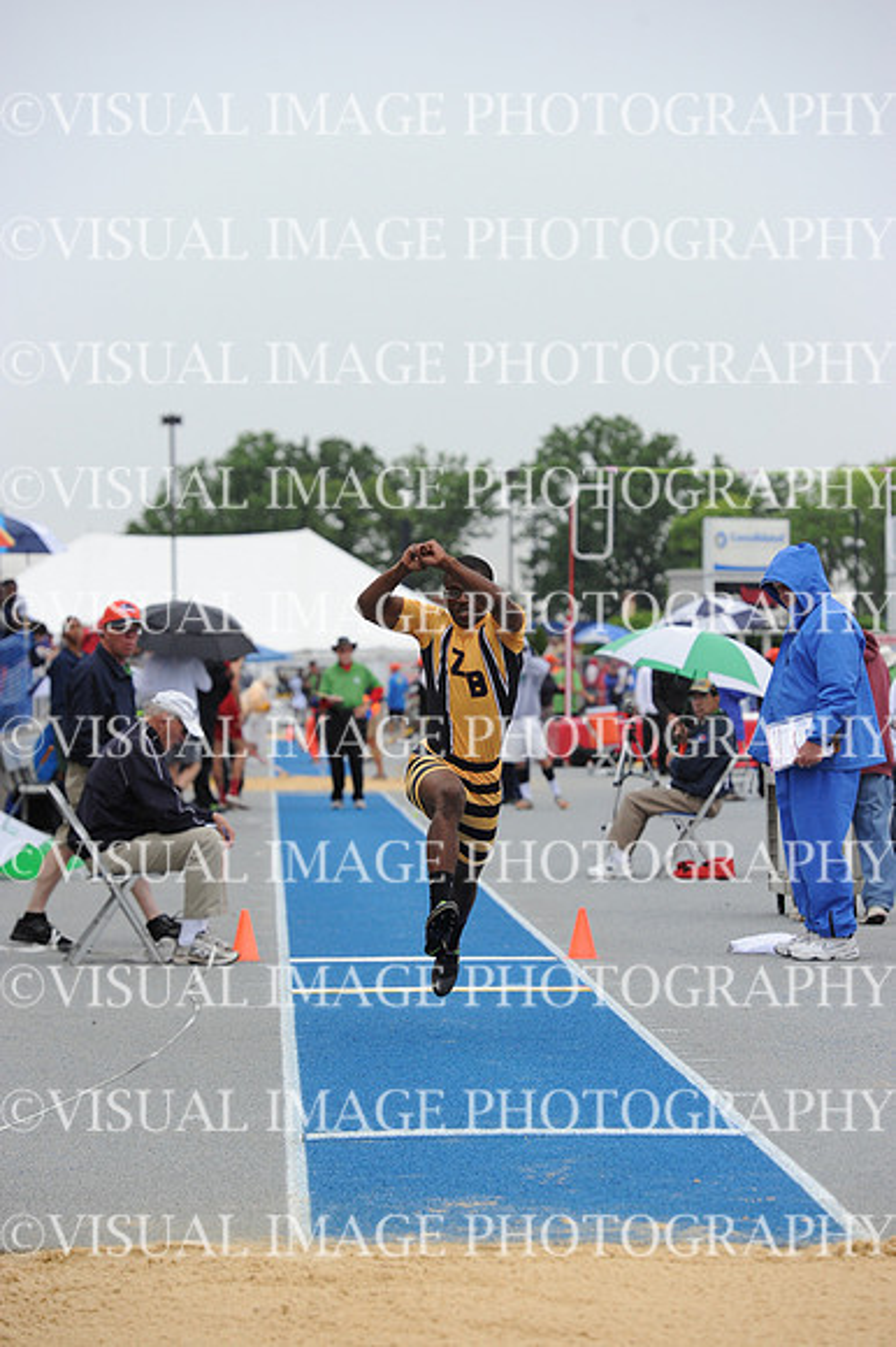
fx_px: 5419
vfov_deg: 14.2
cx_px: 448
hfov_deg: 9.5
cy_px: 674
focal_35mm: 145
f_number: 5
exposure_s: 1/2000
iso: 1600
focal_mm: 145
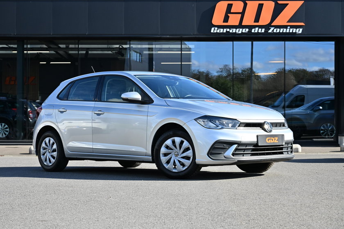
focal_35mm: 70
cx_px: 172
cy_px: 114
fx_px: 669
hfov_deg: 28.8
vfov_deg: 19.5
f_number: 8
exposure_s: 1/1250
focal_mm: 70
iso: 800
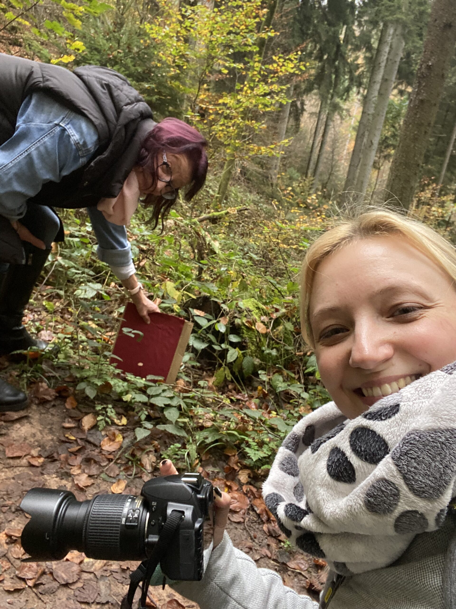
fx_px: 527
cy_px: 304
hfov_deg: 46.8
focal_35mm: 30
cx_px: 228
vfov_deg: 60.0
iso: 200
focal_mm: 2.71
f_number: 2.2
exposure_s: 1/60
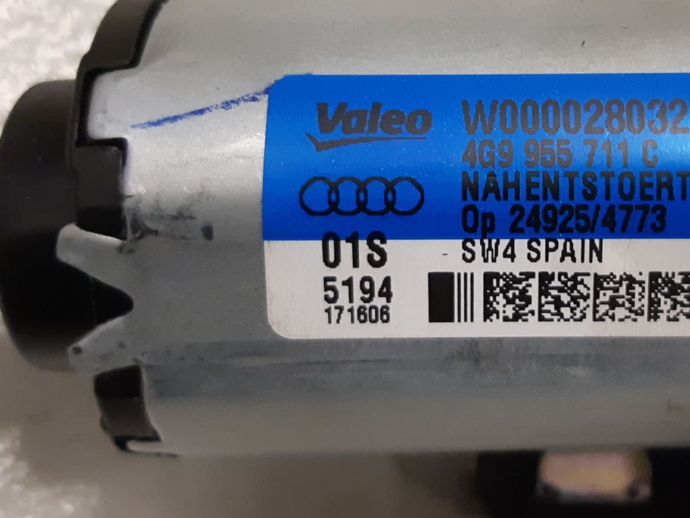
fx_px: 917
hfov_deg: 40.3
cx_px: 503
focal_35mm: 46
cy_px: 165
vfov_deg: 31.2
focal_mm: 3.93
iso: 320
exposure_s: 1/50
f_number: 1.7
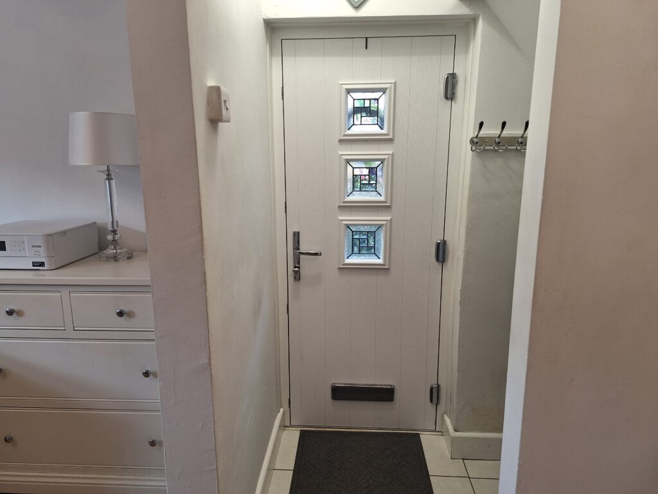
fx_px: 437
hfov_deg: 73.9
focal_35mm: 23
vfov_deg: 58.9
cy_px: 247
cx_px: 329
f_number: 1.8
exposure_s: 1/50
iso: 100
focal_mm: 5.54
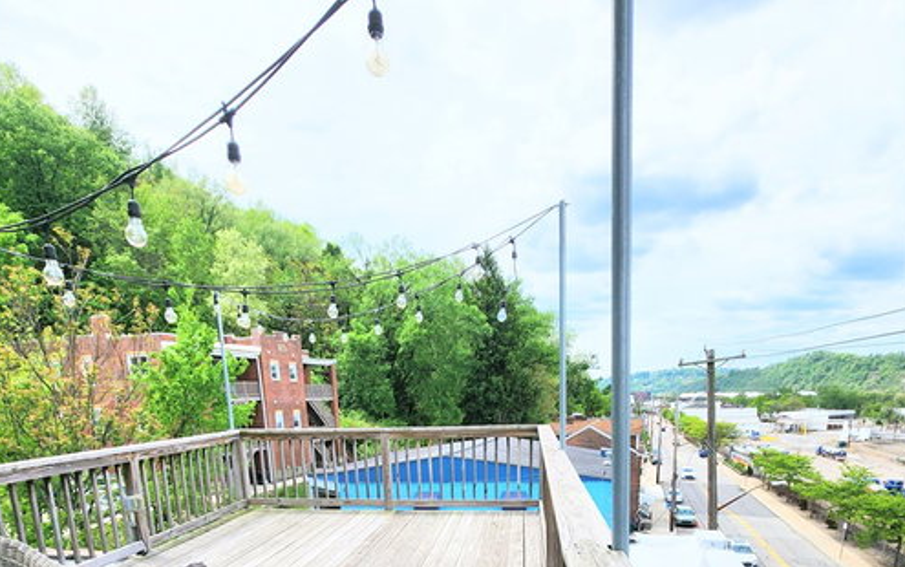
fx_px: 469
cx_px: 448
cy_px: 506
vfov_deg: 54.6
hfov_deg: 88.0
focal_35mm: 19
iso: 50
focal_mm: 2.2
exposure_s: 1/3246
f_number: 2.2
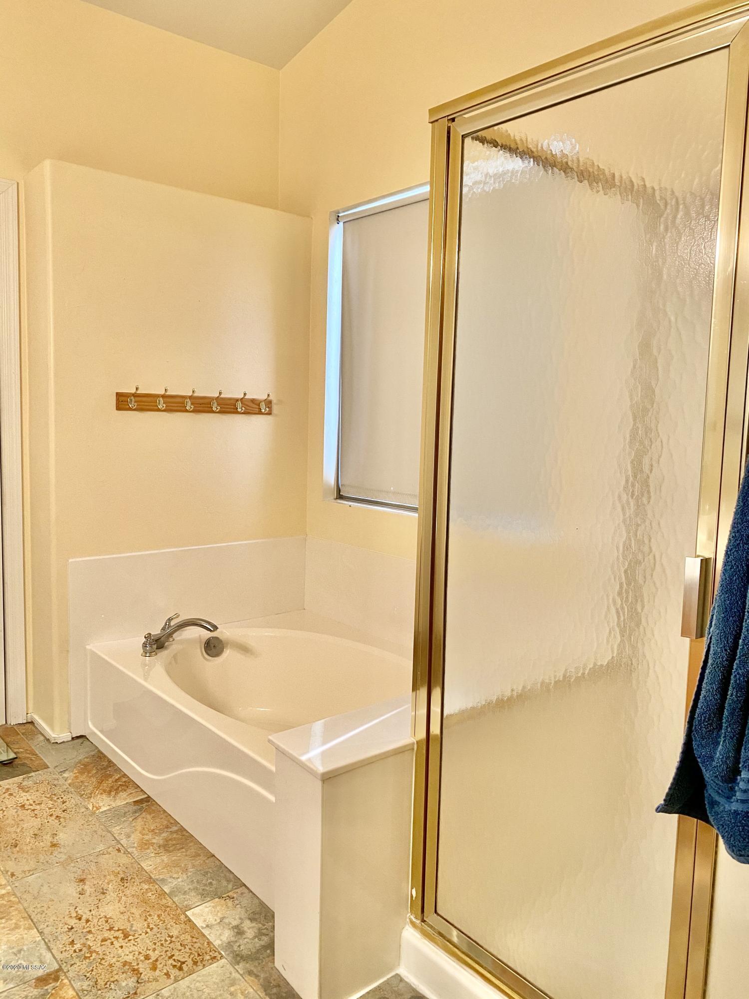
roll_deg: -2.0
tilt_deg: -4.8
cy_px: 500
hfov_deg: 53.1
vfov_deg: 67.3
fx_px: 750
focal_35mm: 26
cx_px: 374
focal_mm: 4.25
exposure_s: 1/60
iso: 125
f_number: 1.8
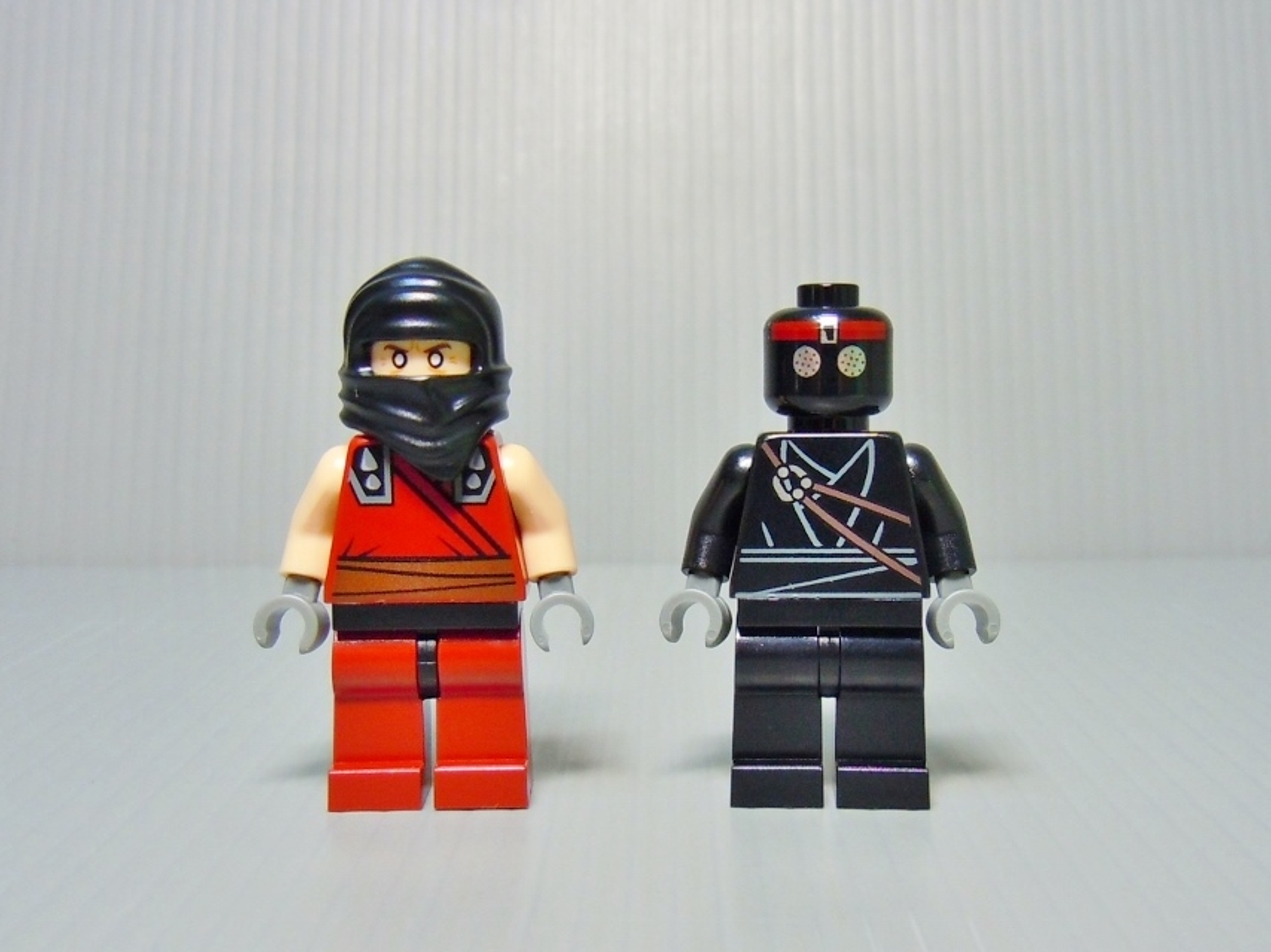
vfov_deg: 46.8
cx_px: 636
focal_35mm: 30
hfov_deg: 60.0
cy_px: 476
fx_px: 1101
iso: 200
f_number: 3.5
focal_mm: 5.4
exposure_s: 1/20
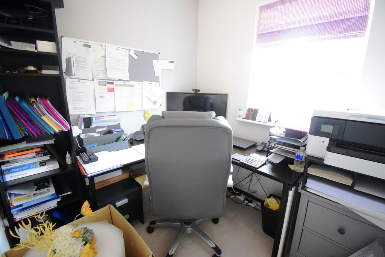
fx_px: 161
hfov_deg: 100.4
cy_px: 128
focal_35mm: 15
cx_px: 192
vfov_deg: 77.4
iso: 2200
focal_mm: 10
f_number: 4.5
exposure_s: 1/60
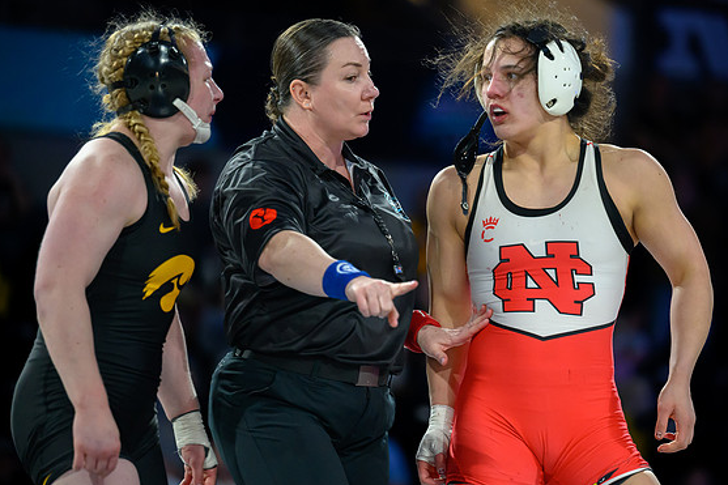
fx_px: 4771
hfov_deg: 8.7
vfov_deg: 5.8
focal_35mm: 236
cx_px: 458
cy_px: 216
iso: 3600
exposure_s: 1/800
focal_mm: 180
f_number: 2.8
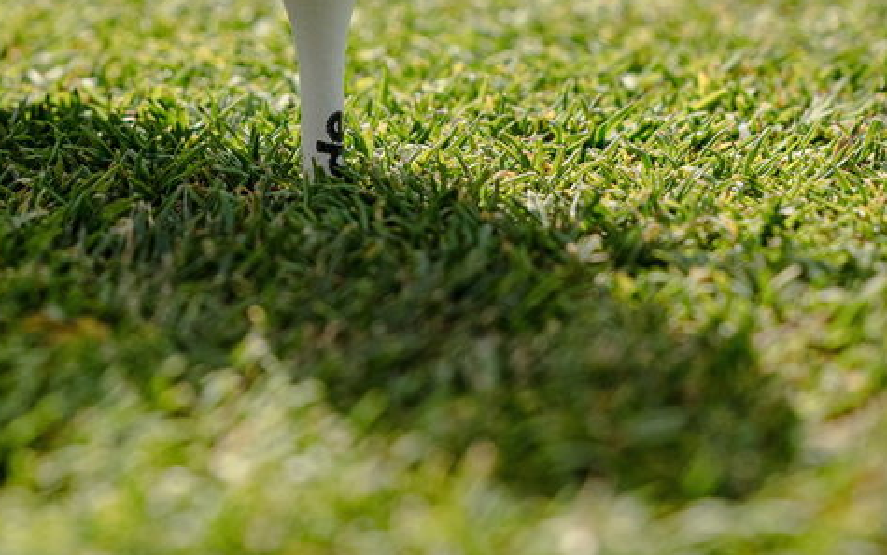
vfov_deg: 9.8
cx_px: 31
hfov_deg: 16.2
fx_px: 3070
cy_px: -420
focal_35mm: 127
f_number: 4.5
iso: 400
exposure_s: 1/2500
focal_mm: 37
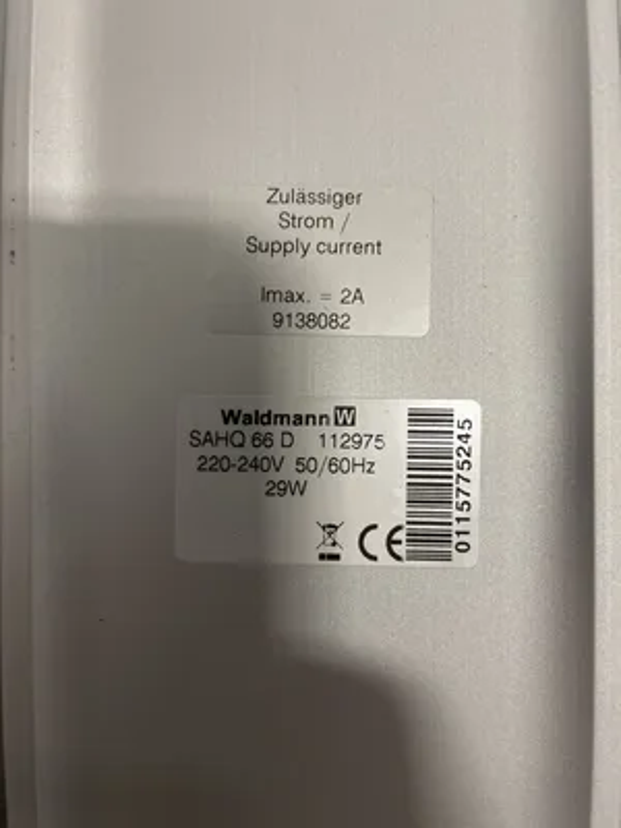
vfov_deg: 67.3
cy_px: 414
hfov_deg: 53.1
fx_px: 622
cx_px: 310
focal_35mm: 26
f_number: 1.6
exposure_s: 1/120
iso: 100
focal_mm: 4.2
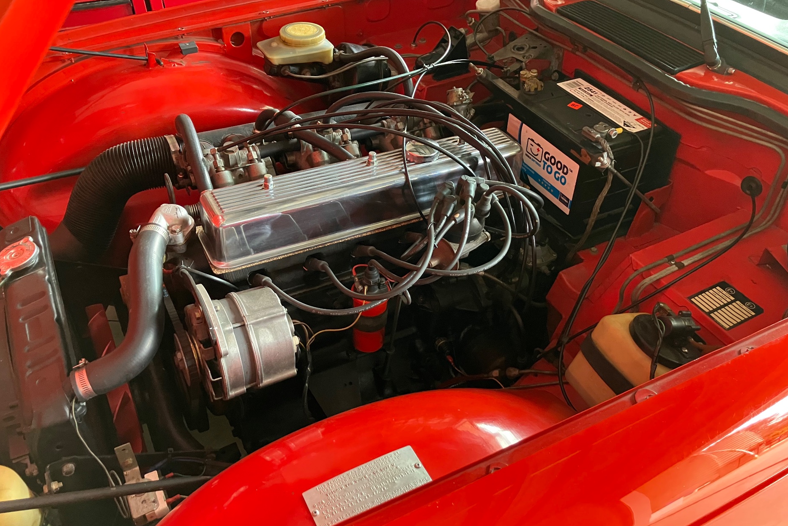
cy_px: 264
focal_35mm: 30
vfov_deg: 43.6
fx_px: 657
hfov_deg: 61.9
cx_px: 391
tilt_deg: -40.4
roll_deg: +0.1
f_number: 1.8
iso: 320
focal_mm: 3.99
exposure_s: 1/50
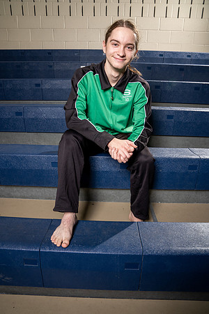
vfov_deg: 73.7
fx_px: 209
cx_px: 104
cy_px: 157
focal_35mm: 24
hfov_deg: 53.1
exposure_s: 1/250
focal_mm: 24
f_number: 8
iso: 800
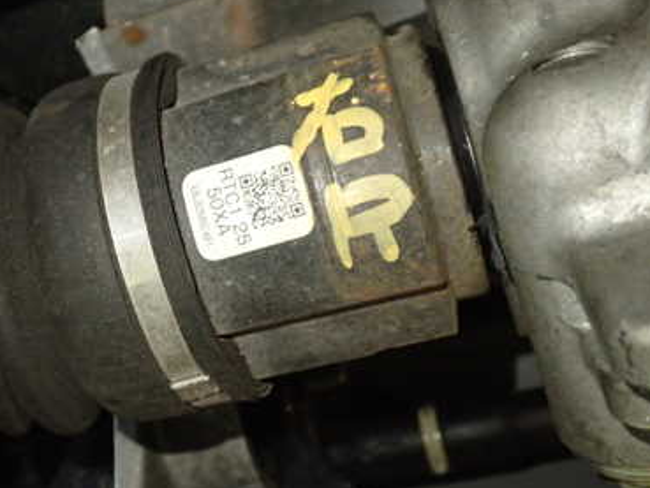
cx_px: 132
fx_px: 977
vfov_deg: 28.0
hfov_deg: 35.6
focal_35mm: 52
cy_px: 247
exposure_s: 1/30
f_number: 2.4
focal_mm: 5.79
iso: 500
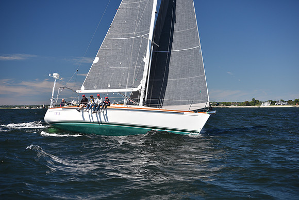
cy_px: 100
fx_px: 581
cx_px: 150
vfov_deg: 19.5
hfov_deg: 28.8
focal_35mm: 70
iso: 200
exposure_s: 1/1000
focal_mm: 70
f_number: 4
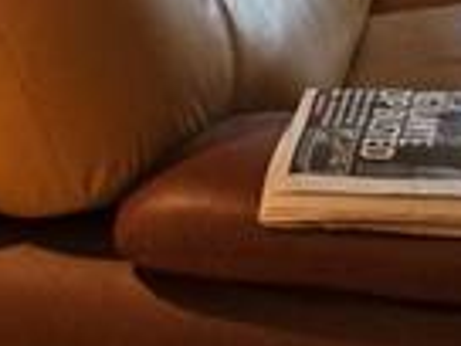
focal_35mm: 173
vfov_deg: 7.6
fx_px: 2304
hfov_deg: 11.4
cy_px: -655
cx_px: 129
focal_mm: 5.4
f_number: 1.8
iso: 200
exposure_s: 1/120
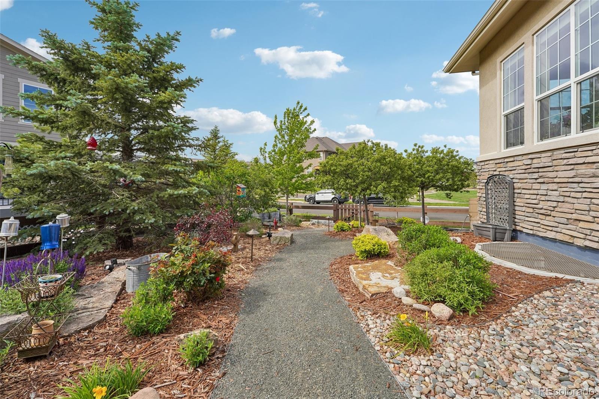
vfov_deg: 81.2
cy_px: 200
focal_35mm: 14
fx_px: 233
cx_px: 300
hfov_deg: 104.3
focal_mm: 14
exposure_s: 1/160
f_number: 8
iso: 100
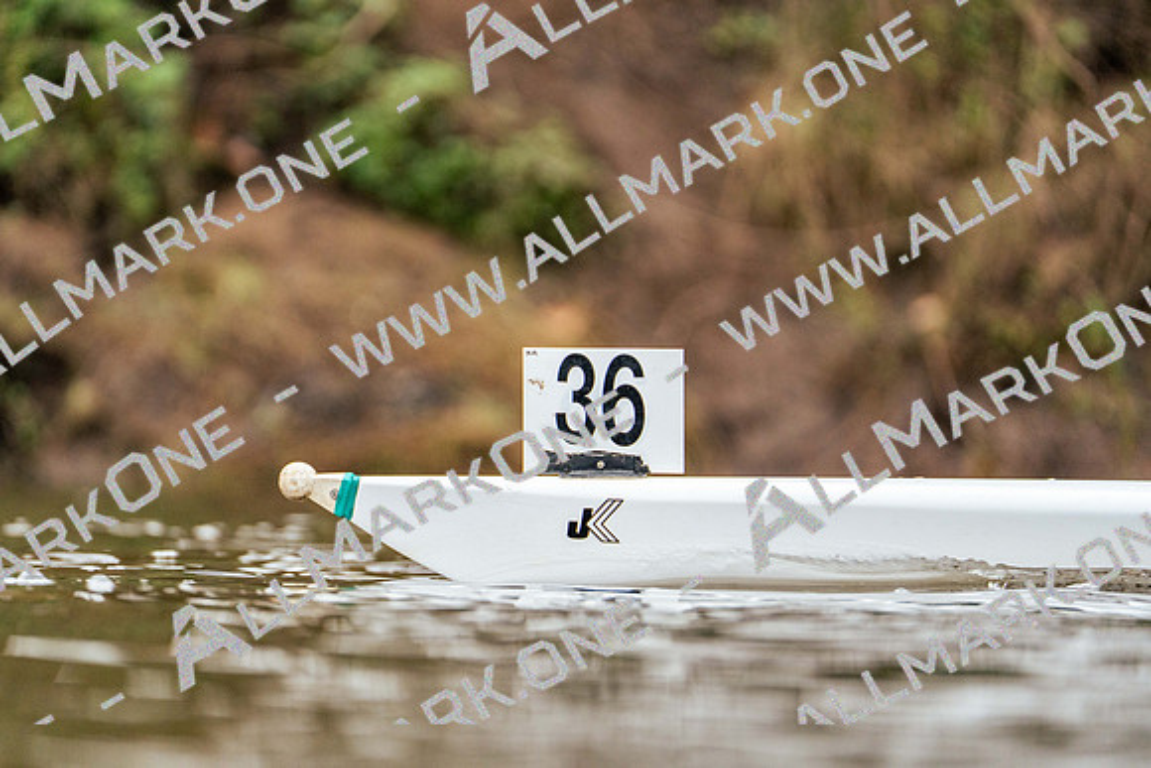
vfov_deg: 2.3
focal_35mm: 600
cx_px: 576
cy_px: 384
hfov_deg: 3.4
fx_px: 19187
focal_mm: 600
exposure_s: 1/2000
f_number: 6.3
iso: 3200
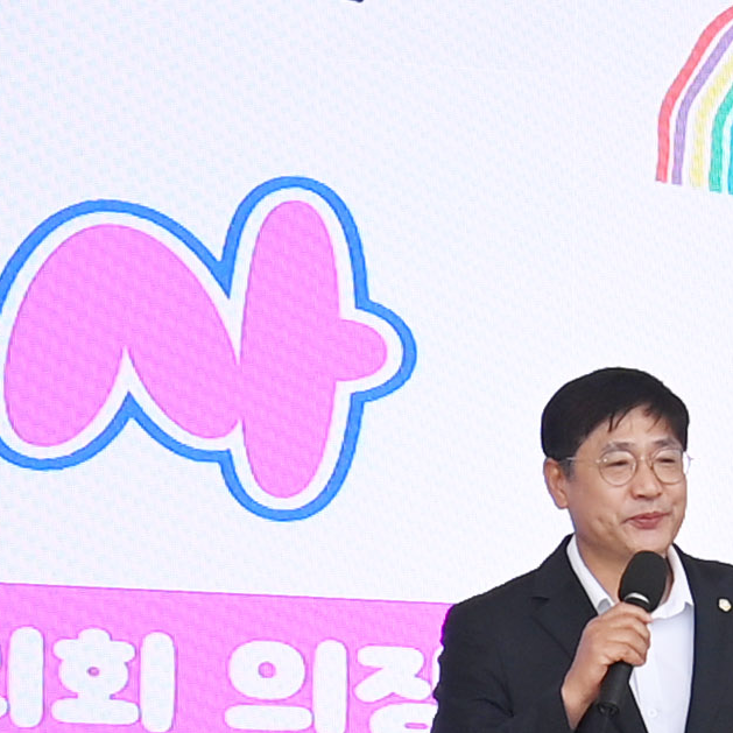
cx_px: 943
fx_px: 8648
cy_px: 1081
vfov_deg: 4.8
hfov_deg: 4.8
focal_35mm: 361
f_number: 7.1
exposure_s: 1/250
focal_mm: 48
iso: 160
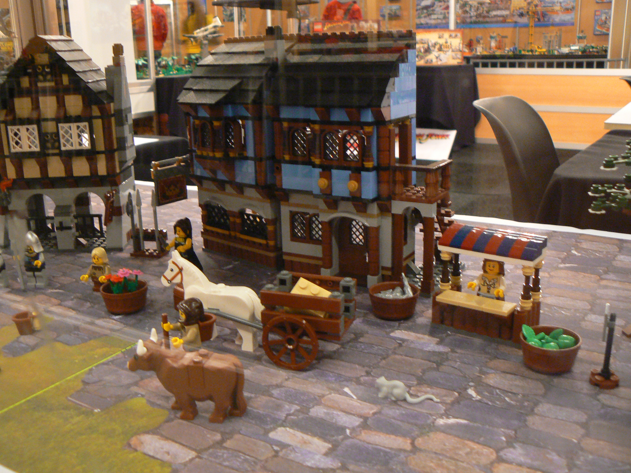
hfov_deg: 51.4
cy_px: 236
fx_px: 656
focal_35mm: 36
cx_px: 316
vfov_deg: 39.7
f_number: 2.8
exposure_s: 1/5
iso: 200
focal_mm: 6
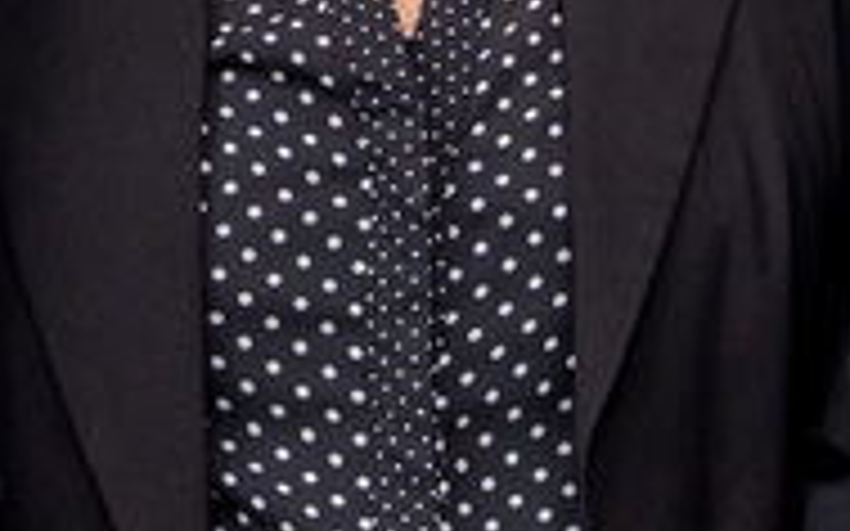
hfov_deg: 8.1
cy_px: -148
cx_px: -184
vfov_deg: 5.1
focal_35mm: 256
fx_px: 5919
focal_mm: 39.4
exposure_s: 1/200
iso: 320
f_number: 3.5
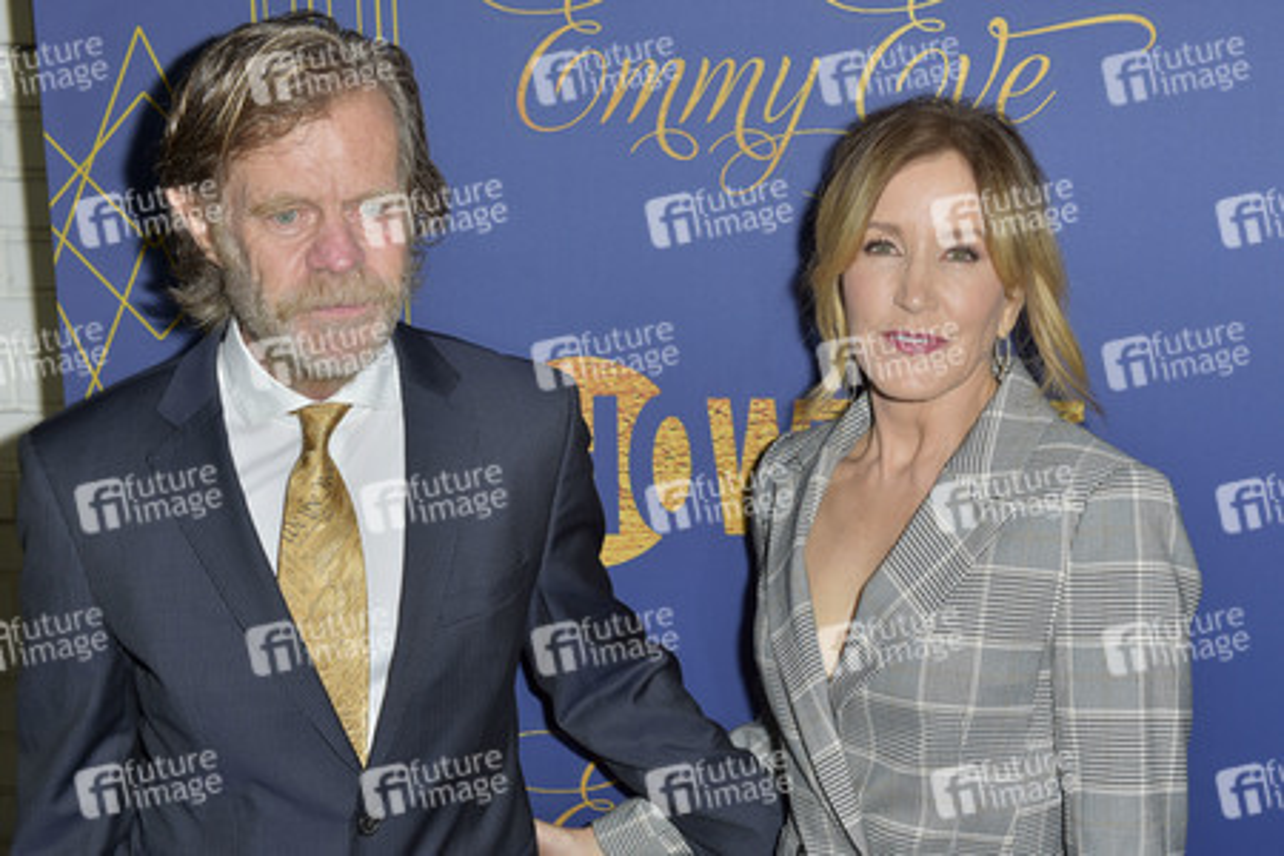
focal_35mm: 48
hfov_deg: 41.1
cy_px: 428
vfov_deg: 28.1
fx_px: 1712
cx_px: 642
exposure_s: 1/250
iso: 250
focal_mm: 48
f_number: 6.3
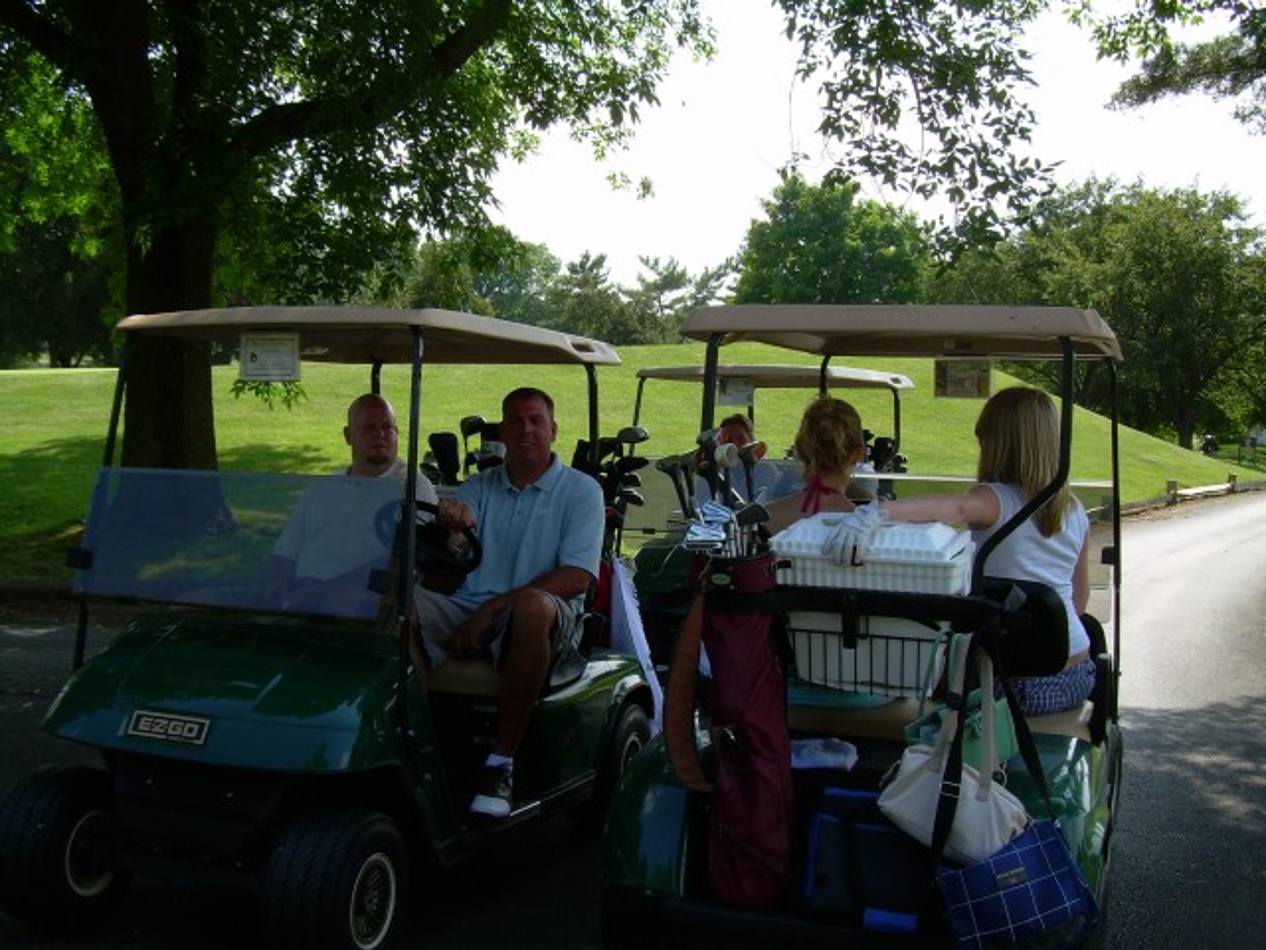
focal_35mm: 38
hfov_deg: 49.0
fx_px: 1390
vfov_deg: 37.7
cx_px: 633
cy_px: 475
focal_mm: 6.3
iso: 50
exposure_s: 1/229
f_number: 4.6
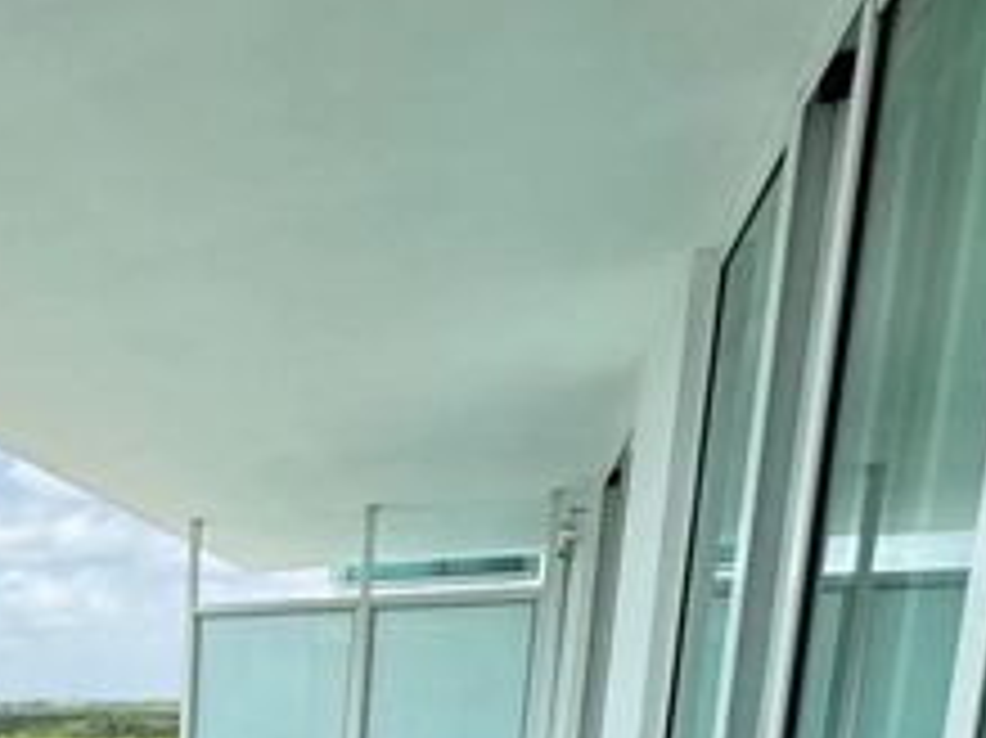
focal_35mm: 41
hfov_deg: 35.4
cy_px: 896
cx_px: -216
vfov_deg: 29.8
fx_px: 1167
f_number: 2.2
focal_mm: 2.22
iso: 40
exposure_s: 1/600
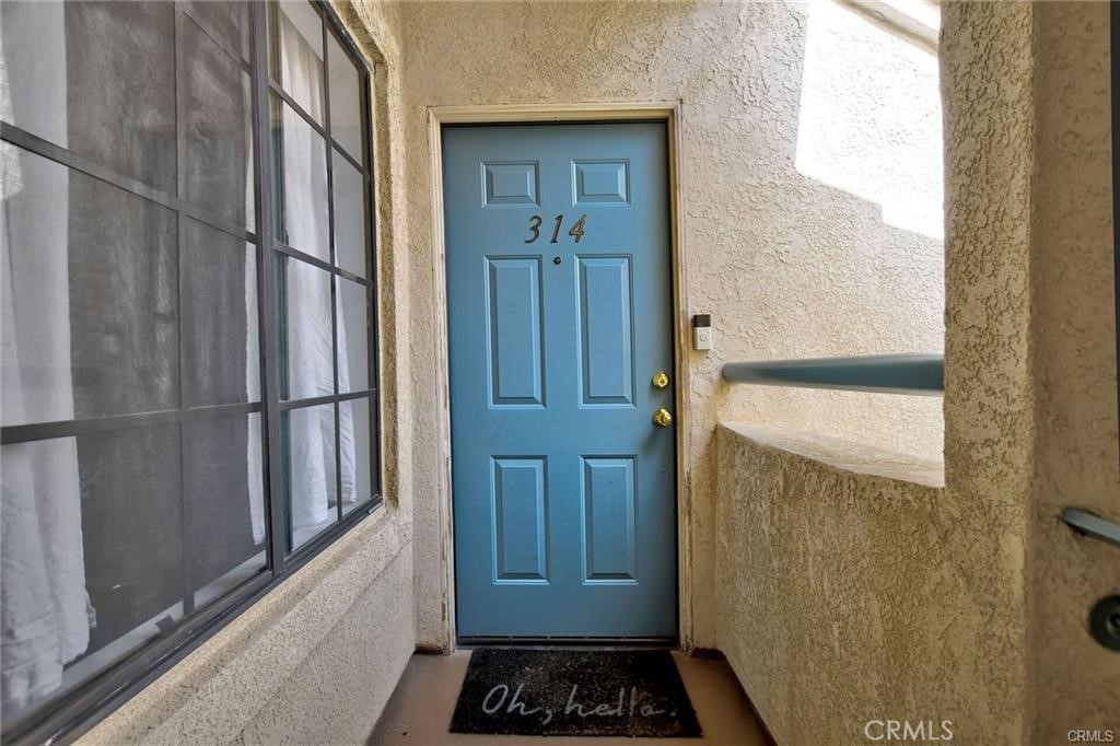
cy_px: 373
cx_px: 560
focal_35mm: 16
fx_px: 498
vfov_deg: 73.7
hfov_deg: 96.8
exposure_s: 1/320
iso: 1250
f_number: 9
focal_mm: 11
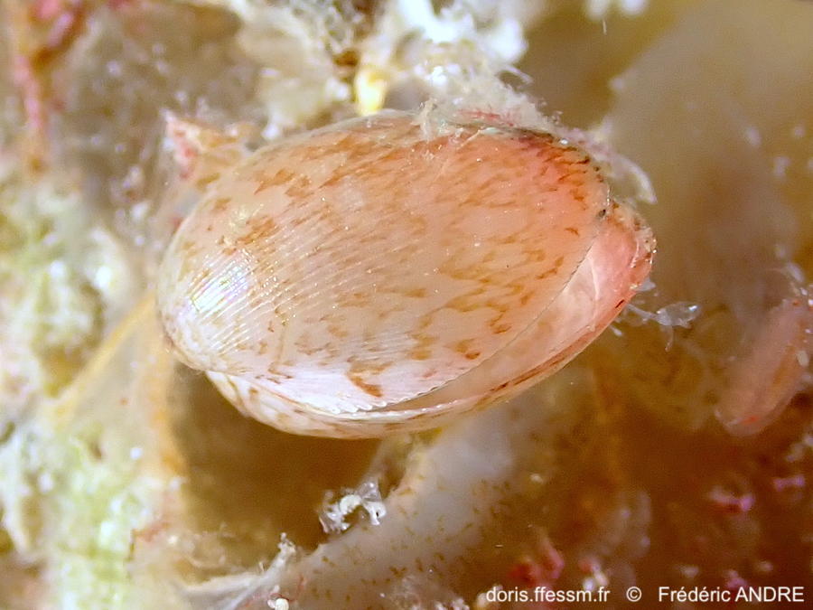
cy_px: 305
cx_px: 406
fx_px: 1574
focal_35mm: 67
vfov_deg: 21.9
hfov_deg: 29.0
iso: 125
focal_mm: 11.88
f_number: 5
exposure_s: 1/250
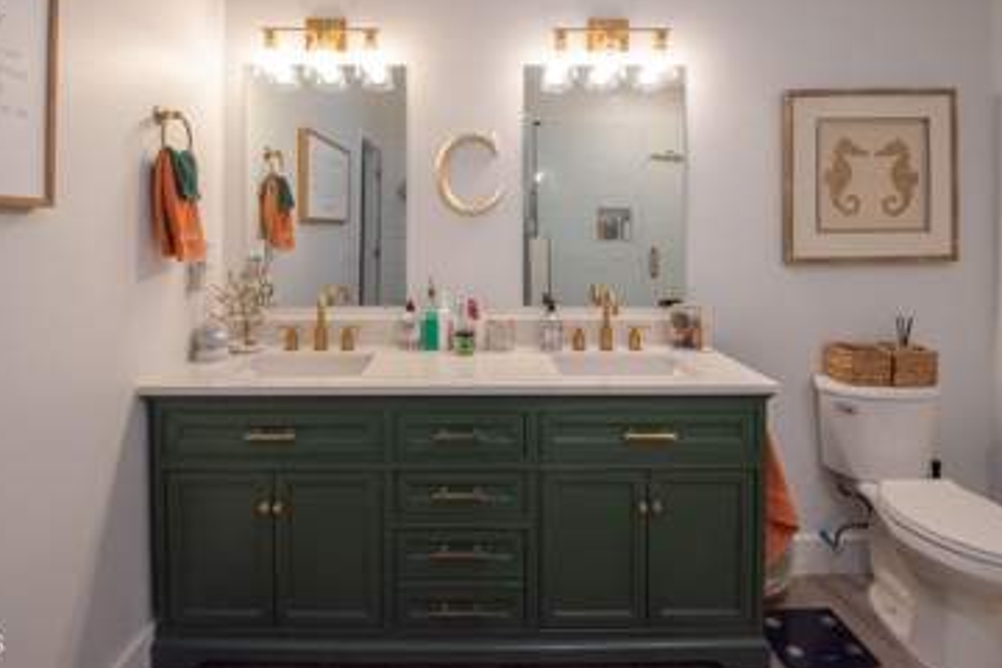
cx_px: 473
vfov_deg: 60.9
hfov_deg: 83.9
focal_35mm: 20
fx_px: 557
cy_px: 239
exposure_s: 1/500
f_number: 3.5
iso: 1250
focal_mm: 10
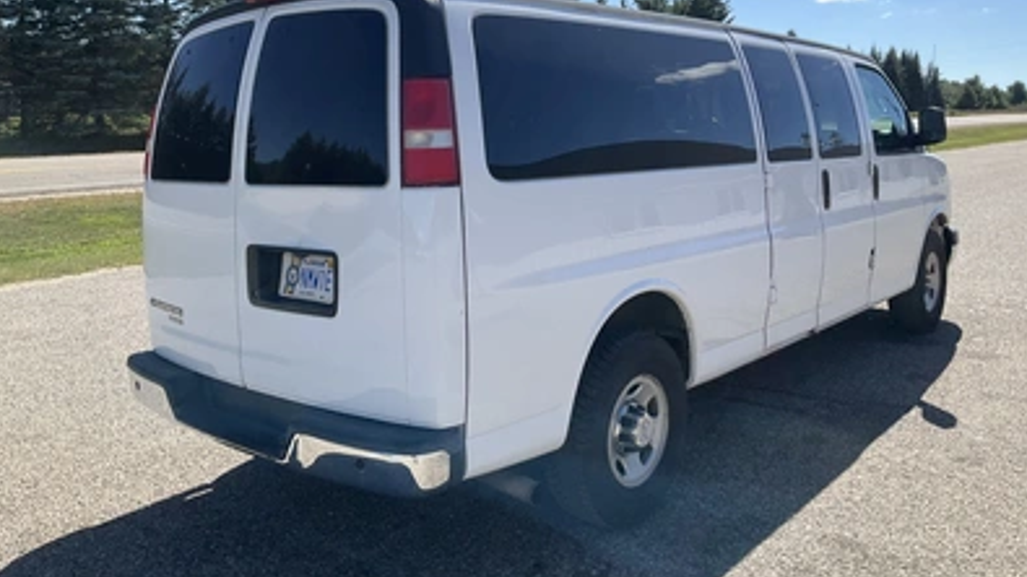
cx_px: 510
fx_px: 871
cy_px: 231
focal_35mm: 32
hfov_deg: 61.0
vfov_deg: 36.5
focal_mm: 3
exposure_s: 1/1577
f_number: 1.8
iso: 25
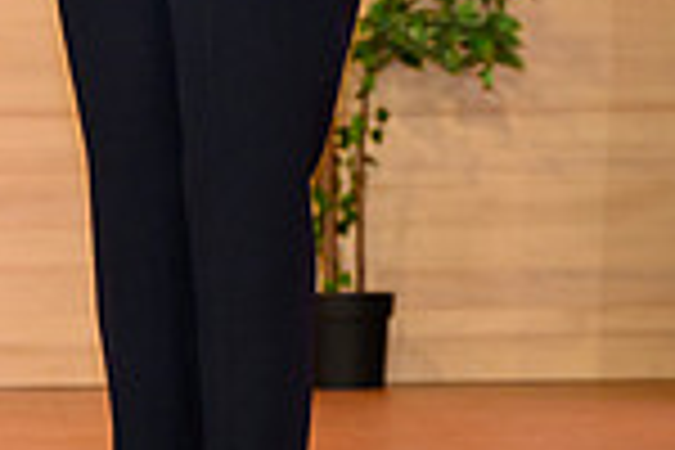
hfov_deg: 4.3
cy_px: -212
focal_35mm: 479
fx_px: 8981
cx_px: -6
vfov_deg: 2.9
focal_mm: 110
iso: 2000
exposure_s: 1/200
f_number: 5
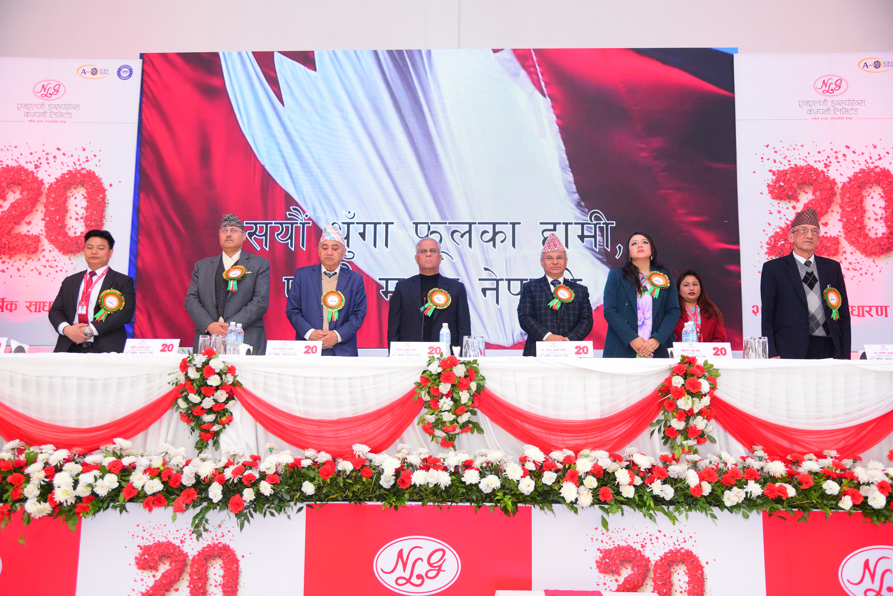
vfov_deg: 41.1
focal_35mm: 32
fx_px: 794
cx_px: 446
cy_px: 298
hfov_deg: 58.7
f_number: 4
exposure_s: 1/160
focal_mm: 32
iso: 1600
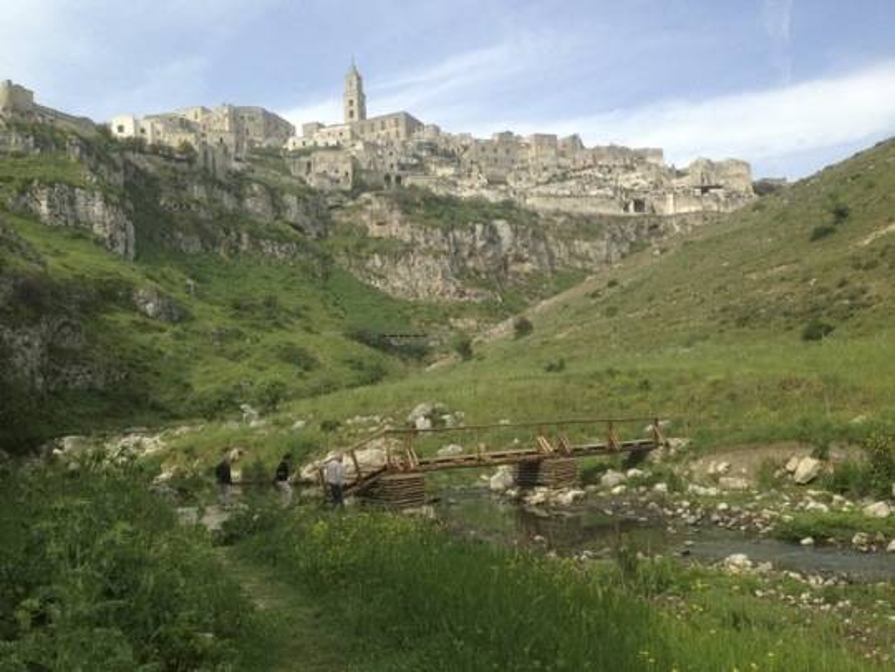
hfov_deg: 55.4
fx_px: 853
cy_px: 336
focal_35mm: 33
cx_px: 448
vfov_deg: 42.9
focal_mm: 4.13
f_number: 2.4
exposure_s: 1/1022
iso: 50
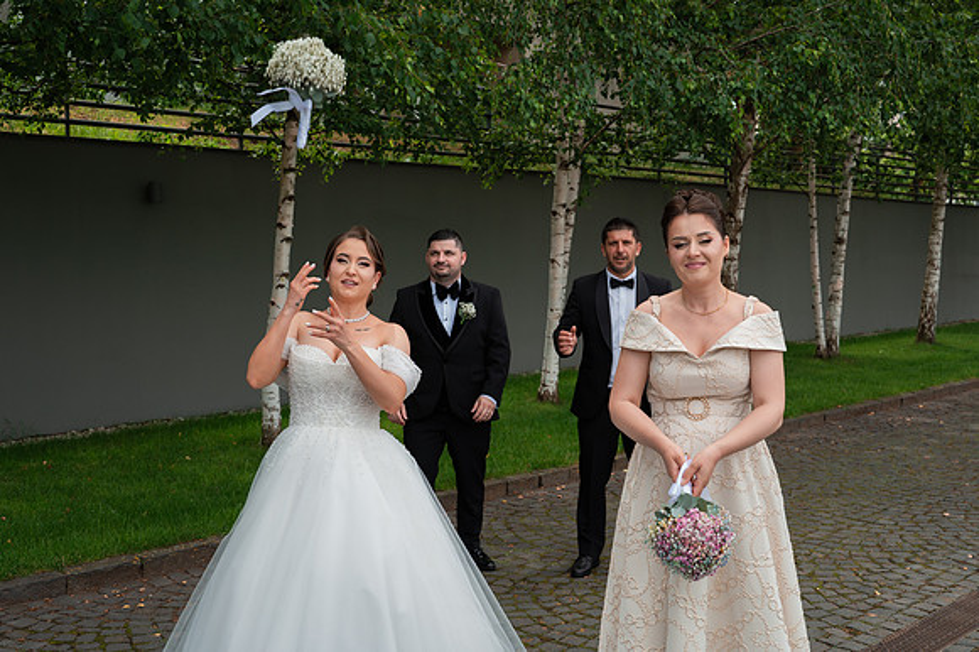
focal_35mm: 40
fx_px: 1094
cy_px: 315
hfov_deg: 48.2
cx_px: 505
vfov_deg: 33.2
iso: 200
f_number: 5.6
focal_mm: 39
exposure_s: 1/400
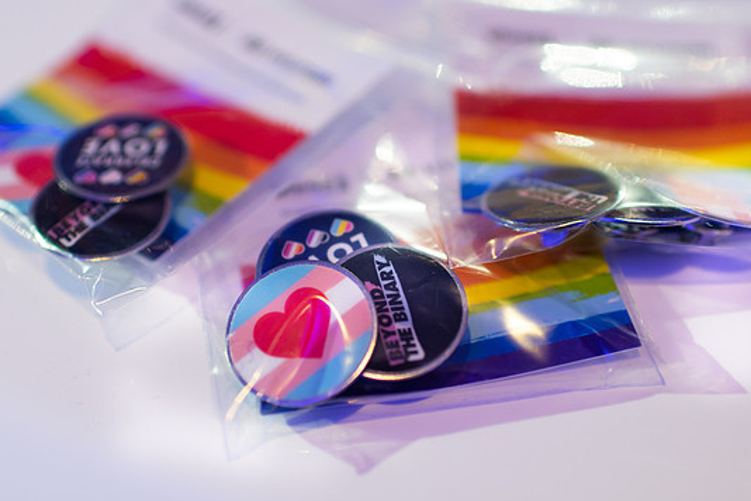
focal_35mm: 57
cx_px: 374
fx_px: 1189
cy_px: 234
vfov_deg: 23.8
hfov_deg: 35.1
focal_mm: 35
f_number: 2
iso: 320
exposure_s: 1/125
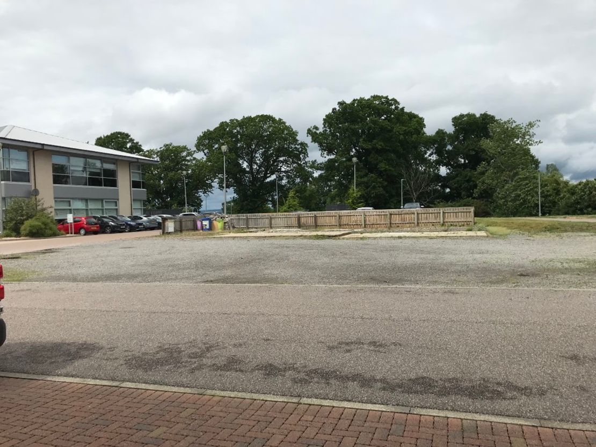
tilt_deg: -2.0
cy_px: 224
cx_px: 298
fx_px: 482
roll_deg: +1.0
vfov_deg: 49.8
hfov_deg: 63.4
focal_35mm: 28
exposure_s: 1/3831
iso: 20
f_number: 1.8
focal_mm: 3.99
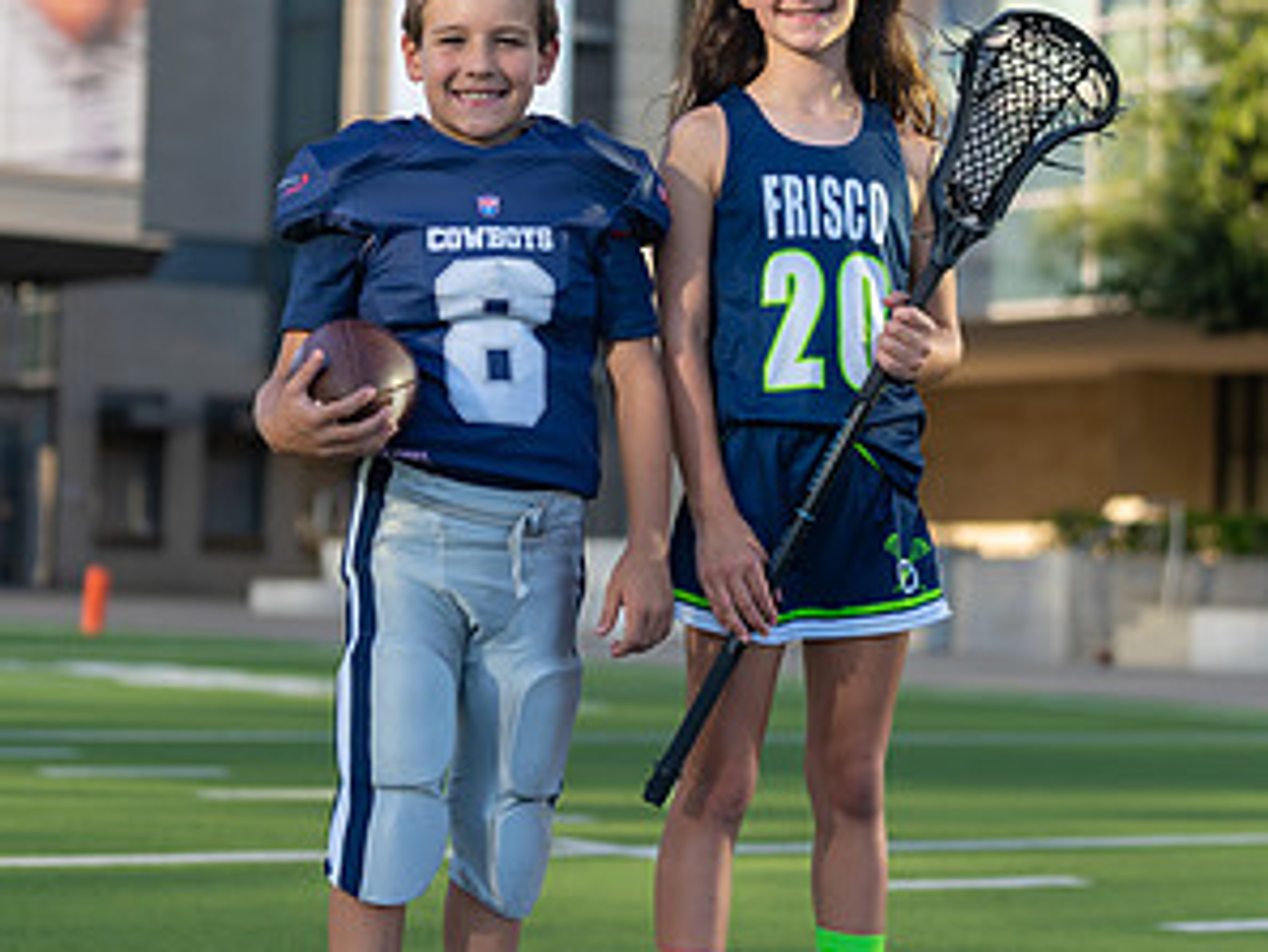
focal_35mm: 102
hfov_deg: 19.3
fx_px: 3738
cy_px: 423
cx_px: 632
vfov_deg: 14.5
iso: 100
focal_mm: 70
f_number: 2.8
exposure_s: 1/500
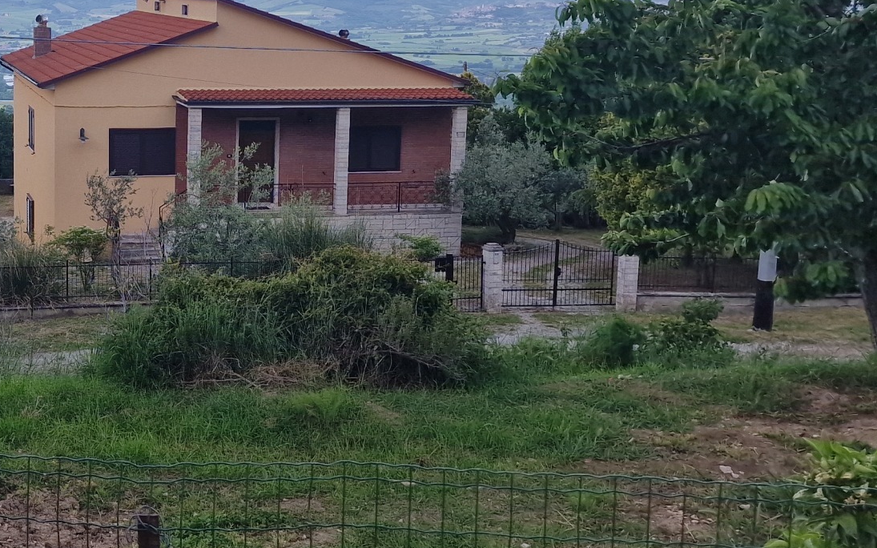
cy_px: 175
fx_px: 1362
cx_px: 155
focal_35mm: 57
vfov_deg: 22.6
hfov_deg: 34.4
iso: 50
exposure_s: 1/476
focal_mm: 6.4
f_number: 1.8
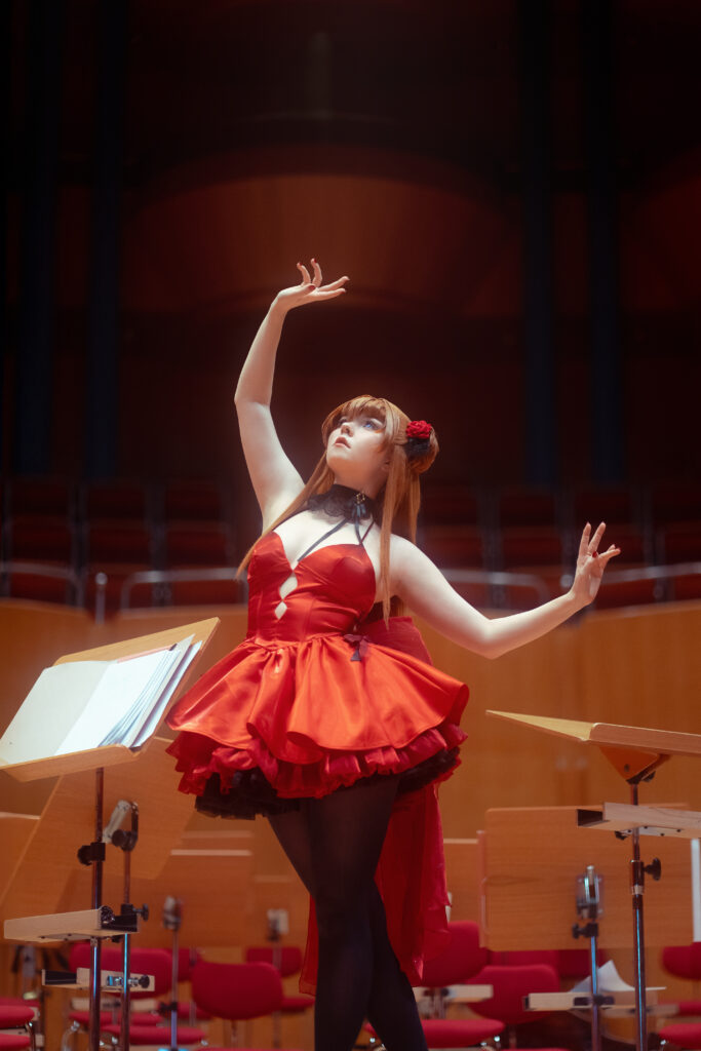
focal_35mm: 85
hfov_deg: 16.1
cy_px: 526
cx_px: 350
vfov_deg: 23.9
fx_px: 2482
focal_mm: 85
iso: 800
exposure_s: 1/250
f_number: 1.8
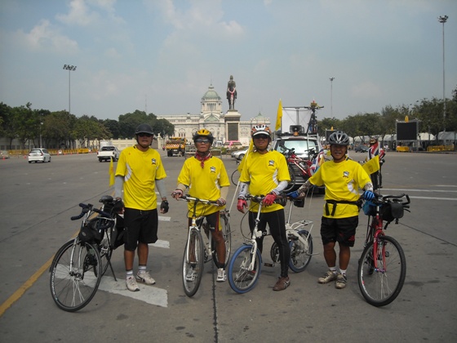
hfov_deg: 52.6
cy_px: 172
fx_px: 462
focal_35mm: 35
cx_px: 228
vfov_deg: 40.7
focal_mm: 5.7
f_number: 5.6
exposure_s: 1/384
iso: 64
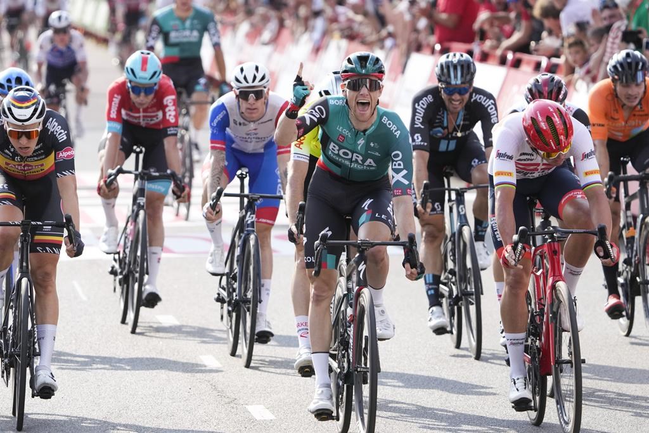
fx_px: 5986
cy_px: 216
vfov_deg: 4.1
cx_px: 324
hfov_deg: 6.2
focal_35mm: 332
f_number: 6.3
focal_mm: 332
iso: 1250
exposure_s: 1/2000
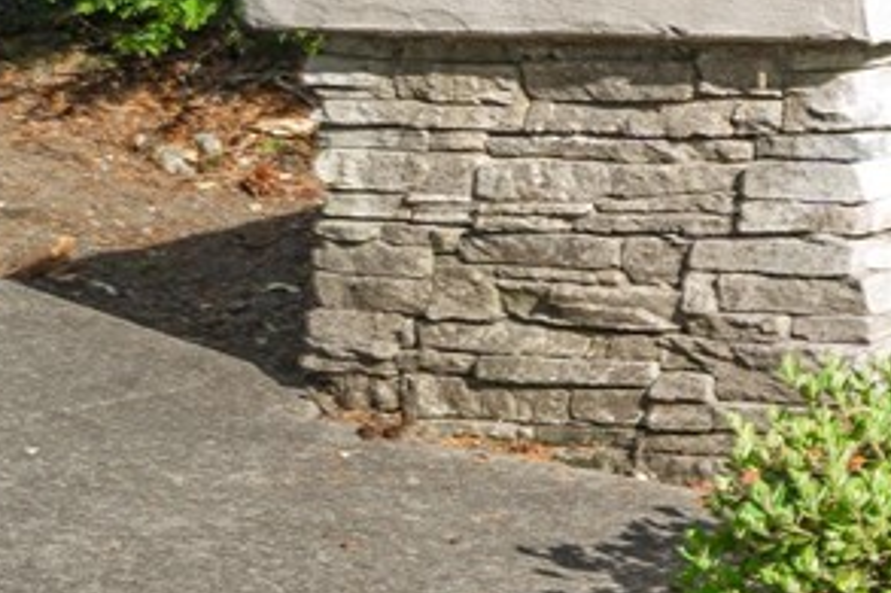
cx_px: 2340
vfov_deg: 9.2
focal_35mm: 139
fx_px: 3438
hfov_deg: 11.4
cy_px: -591
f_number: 7.1
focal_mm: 24
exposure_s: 1/50
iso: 100
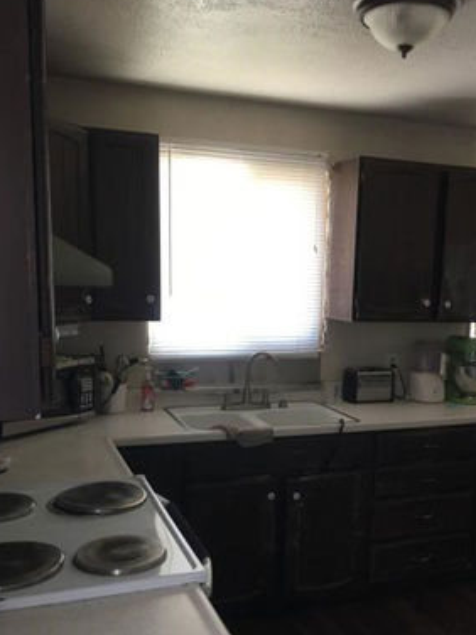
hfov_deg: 38.5
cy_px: 393
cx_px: 287
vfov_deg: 49.7
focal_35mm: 37
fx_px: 678
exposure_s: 1/15
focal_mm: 4.15
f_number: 2.2
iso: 25
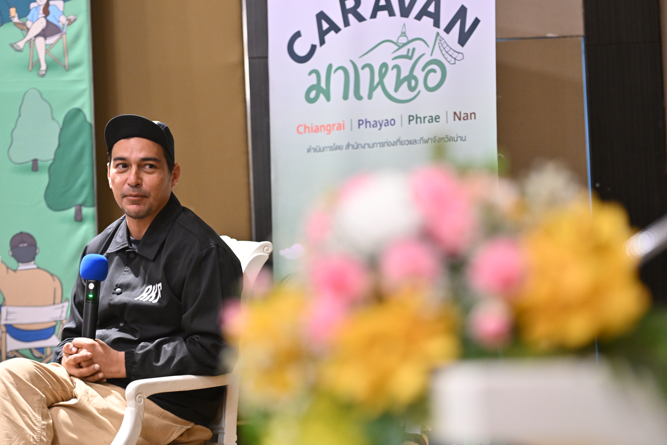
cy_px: 222
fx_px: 1890
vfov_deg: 13.4
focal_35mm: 102
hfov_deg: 20.0
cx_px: 334
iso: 3200
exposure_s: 1/100
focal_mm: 102
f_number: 2.8
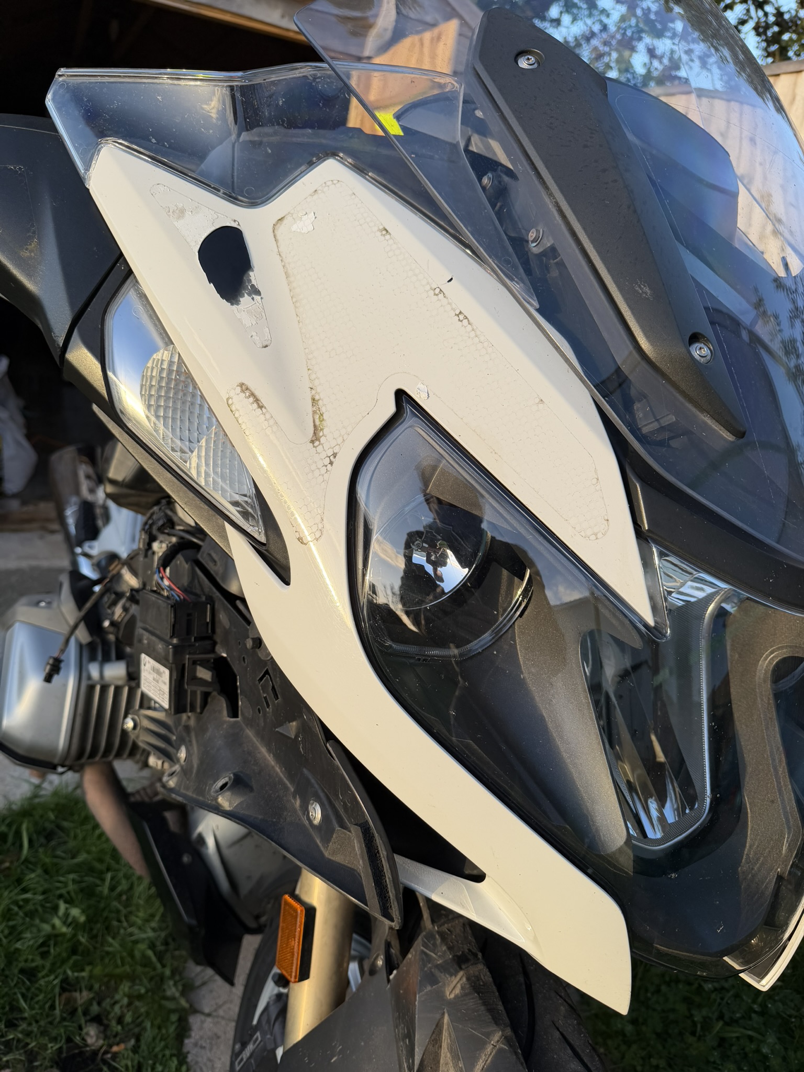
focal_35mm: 24
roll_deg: -7.6
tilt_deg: -20.2
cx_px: 402
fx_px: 743
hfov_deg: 56.8
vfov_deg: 71.6
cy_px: 536
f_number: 1.78
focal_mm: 6.76
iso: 80
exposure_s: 1/888
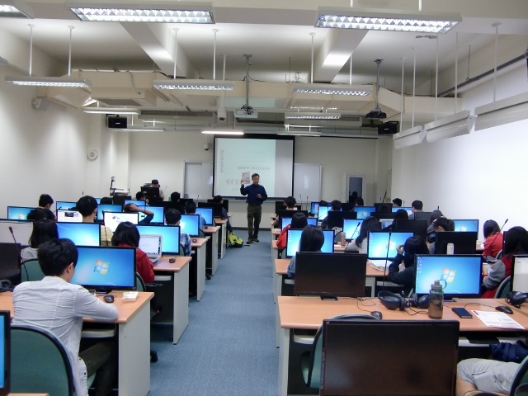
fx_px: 427
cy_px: 198
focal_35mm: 28
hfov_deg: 63.4
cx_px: 264
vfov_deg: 49.7
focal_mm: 4.9
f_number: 2.6
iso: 250
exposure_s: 1/60
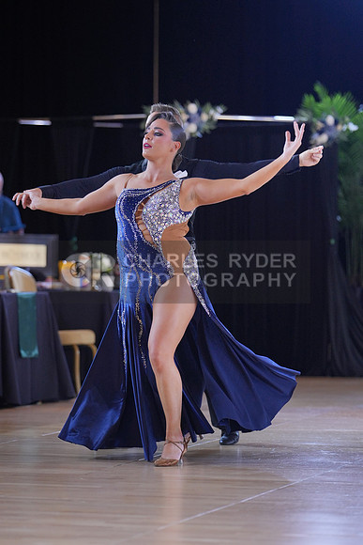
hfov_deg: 9.2
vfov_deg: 13.7
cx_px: 182
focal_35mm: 150
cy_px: 272
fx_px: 2267
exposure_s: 1/500
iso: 800
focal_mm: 100
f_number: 2
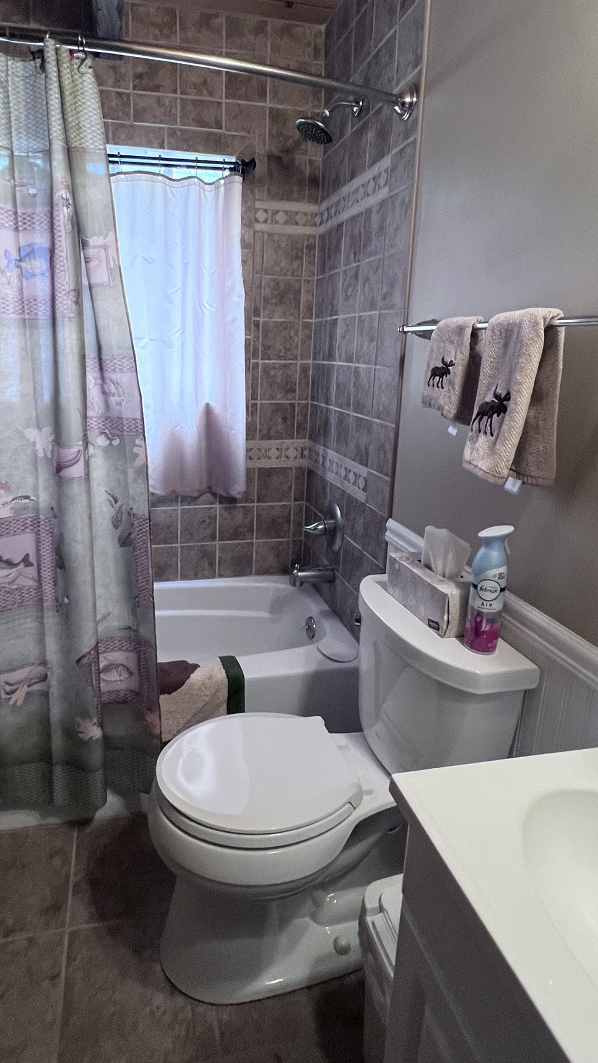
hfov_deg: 57.9
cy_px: 474
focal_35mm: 19
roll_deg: -1.0
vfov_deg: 89.2
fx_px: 536
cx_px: 238
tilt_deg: -12.1
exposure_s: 1/60
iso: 400
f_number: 1.8
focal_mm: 1.57
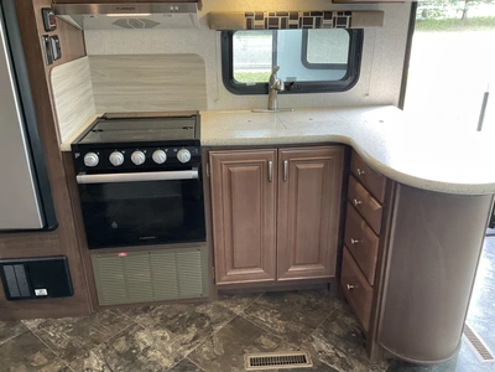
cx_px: 248
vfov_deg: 48.2
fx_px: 415
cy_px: 186
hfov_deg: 61.7
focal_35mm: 29
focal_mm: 3
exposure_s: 1/60
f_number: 1.8
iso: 80
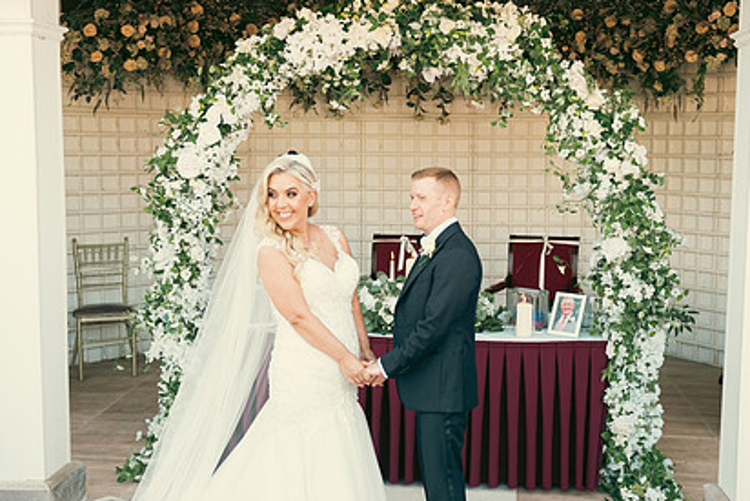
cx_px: 428
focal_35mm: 45
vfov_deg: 29.9
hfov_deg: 43.5
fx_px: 938
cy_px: 249
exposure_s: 1/250
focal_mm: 32
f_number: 3.5
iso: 320
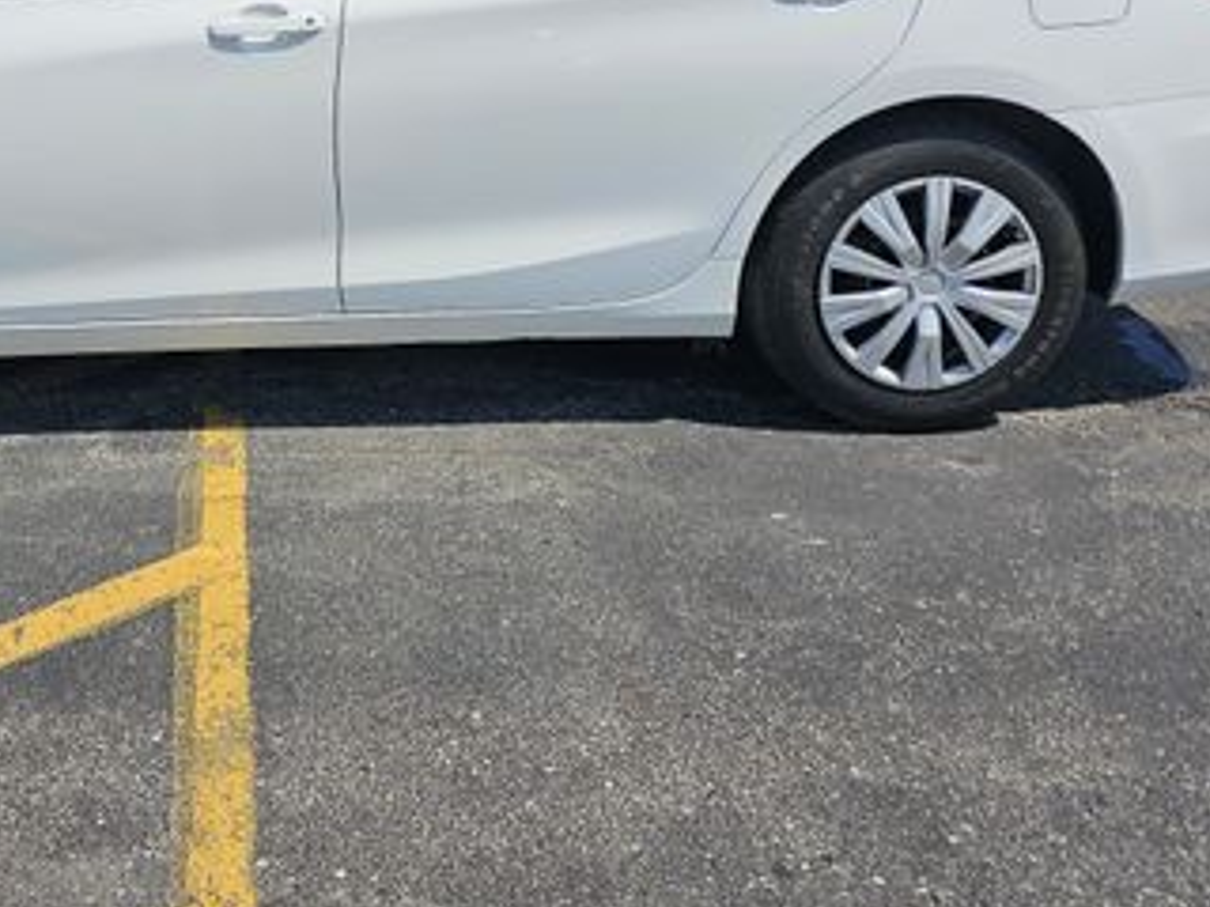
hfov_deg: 39.7
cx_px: 257
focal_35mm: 46
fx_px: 1608
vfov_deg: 30.3
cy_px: 106
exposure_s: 1/1354
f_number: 1.7
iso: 10
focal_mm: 6.3
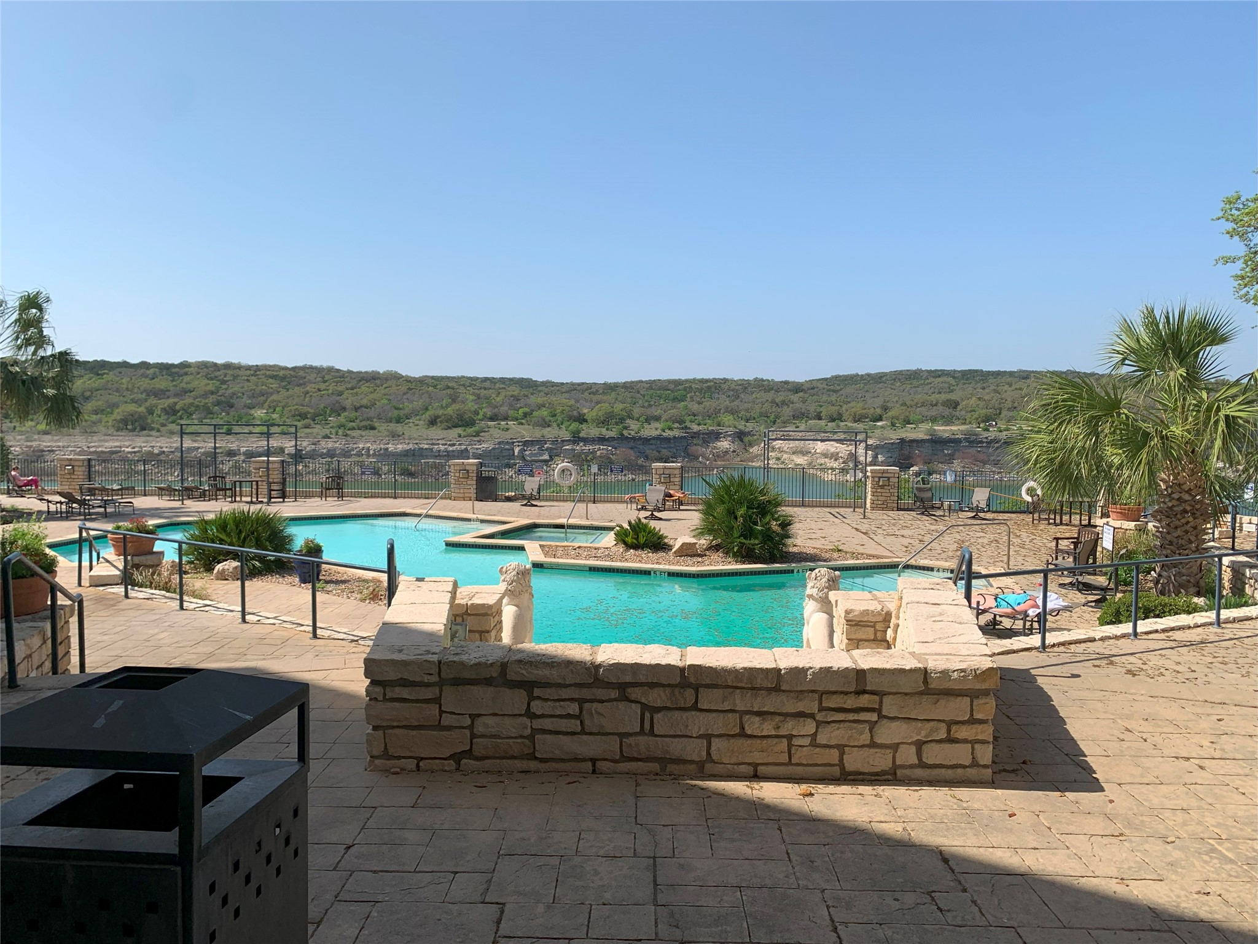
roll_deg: -0.2
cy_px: 472
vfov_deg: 53.1
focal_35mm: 26
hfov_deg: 67.3
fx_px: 945
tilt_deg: -4.9
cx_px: 629
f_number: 1.8
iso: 25
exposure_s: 1/2755
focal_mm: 4.25
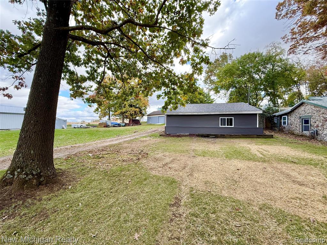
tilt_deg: +2.3
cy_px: 122
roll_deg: -1.2
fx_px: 132
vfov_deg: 85.7
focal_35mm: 14
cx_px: 164
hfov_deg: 102.1
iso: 64
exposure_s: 1/324
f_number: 2.2
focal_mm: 2.22
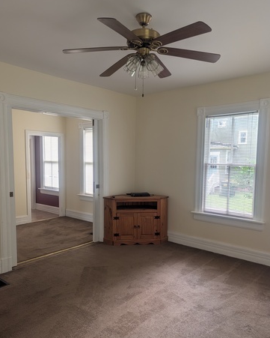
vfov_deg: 65.9
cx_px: 136
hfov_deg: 54.9
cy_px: 182
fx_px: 260
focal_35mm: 26
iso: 44
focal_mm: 6.9
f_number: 1.68
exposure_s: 1/57.3
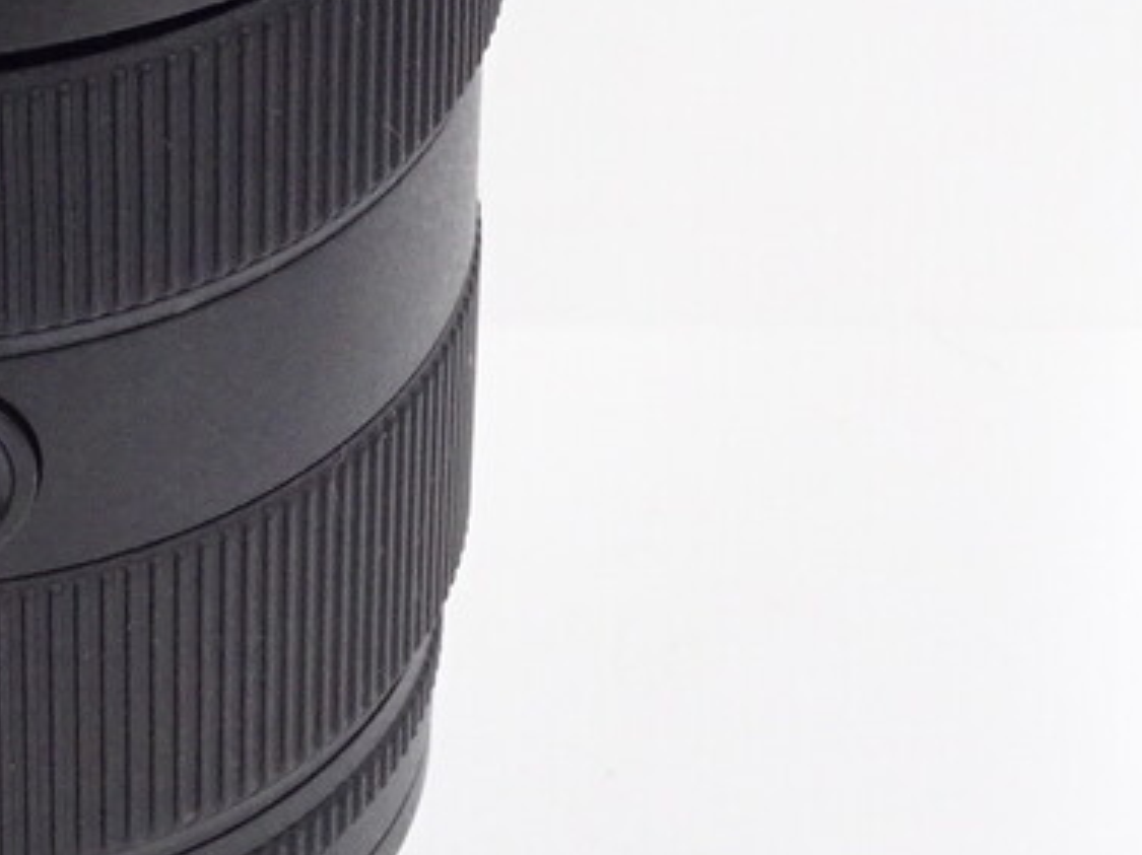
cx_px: -161
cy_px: 137
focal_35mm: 205
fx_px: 6761
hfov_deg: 9.5
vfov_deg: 7.2
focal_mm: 10.95
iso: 640
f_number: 4.5
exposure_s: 1/80
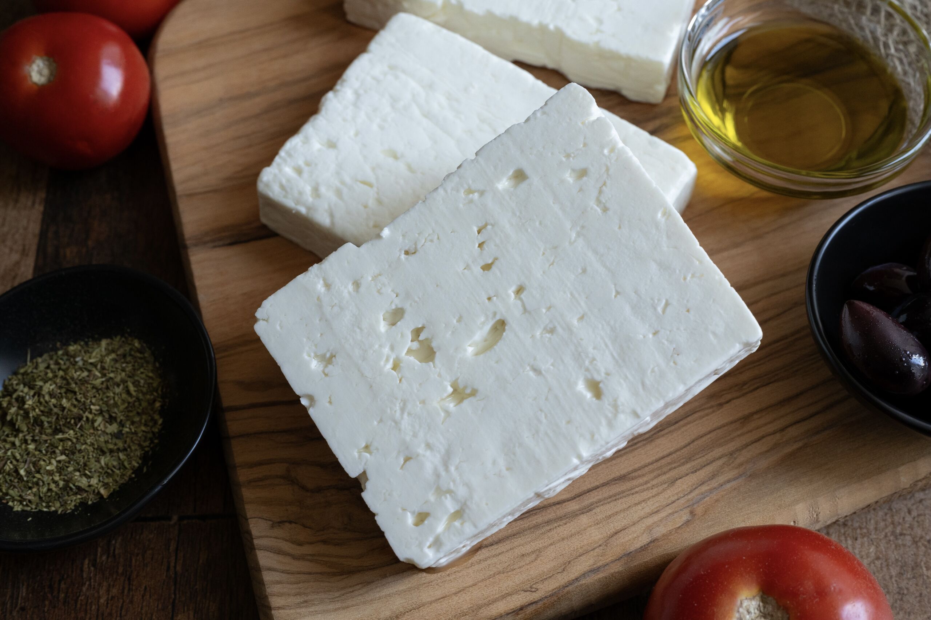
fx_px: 1292
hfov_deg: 39.6
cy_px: 310
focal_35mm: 50
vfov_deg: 27.0
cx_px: 466
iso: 2200
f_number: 8
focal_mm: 50
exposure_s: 1/60
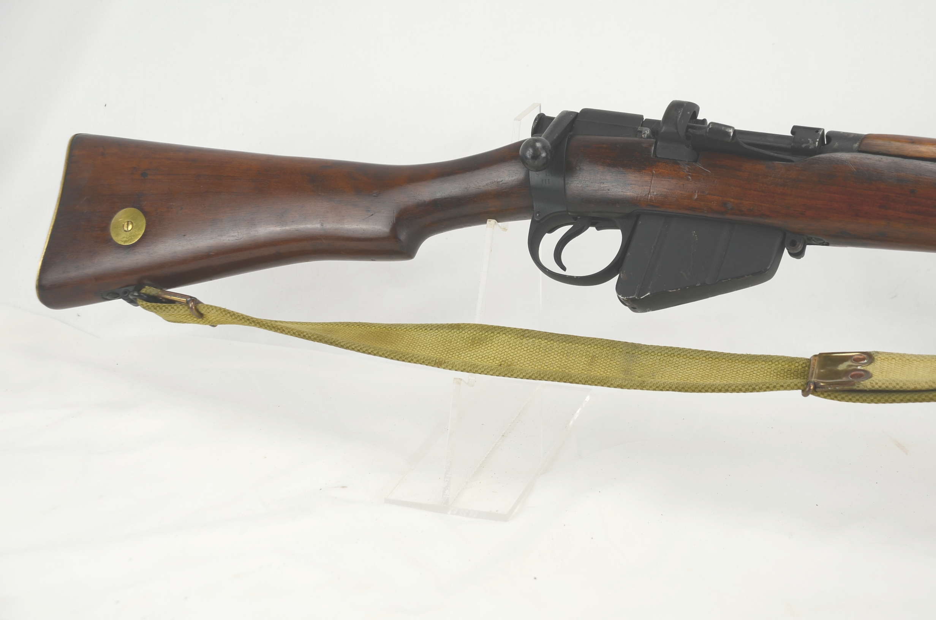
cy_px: 310
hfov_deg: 30.6
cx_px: 468
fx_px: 1712
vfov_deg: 20.5
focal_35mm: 66
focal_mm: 44
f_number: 4.5
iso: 100
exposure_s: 1/50
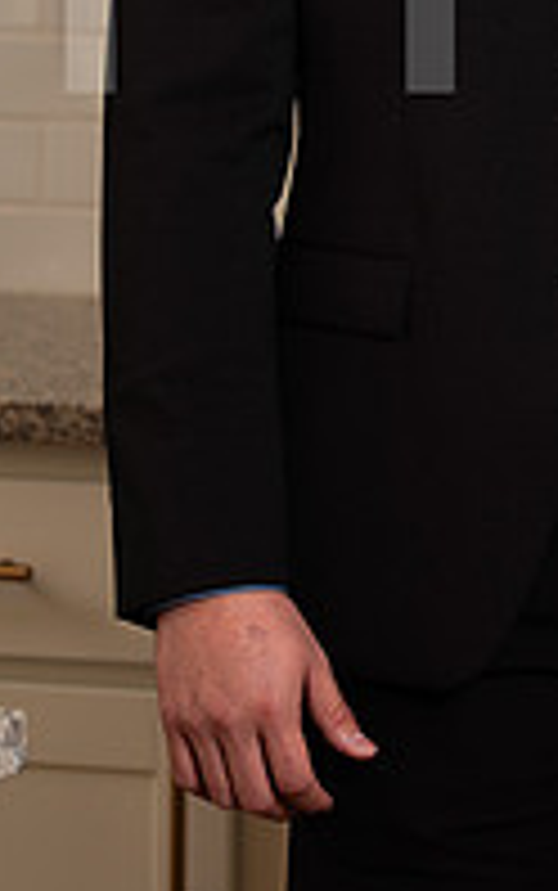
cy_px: -86
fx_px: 4786
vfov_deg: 10.5
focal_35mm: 197
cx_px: 652
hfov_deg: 6.6
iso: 50
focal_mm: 85
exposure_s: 1/160
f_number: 3.2
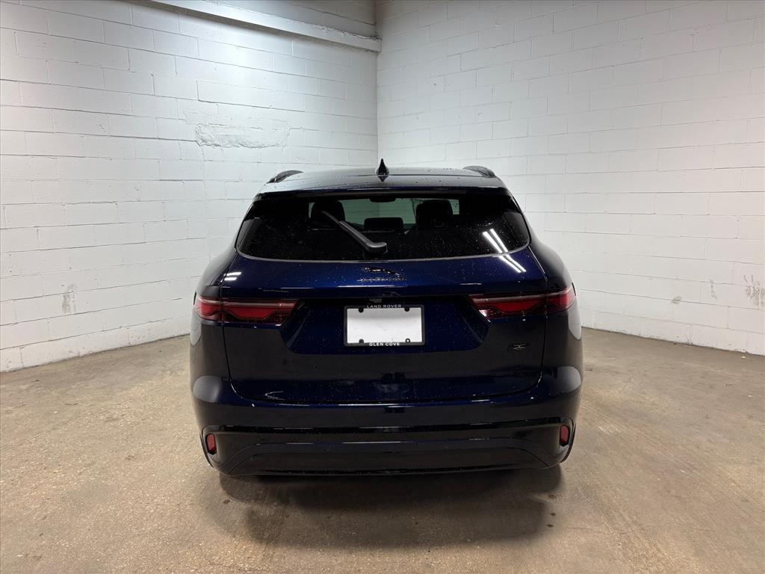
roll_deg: +1.3
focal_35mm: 26
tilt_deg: -11.3
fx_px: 575
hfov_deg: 67.3
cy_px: 287
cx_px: 382
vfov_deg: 53.1
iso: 40
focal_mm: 5.96
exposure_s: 1/218
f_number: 1.6
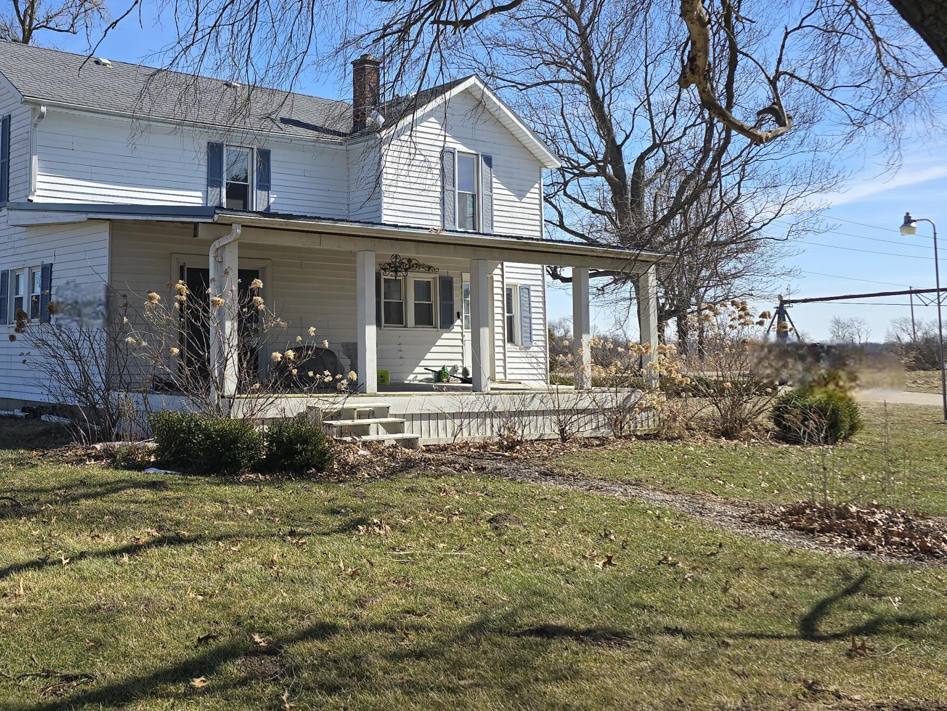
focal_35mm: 39
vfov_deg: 36.5
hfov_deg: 46.5
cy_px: 252
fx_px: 1067
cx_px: 266
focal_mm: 6.3
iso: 12
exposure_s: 1/588
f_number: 1.7
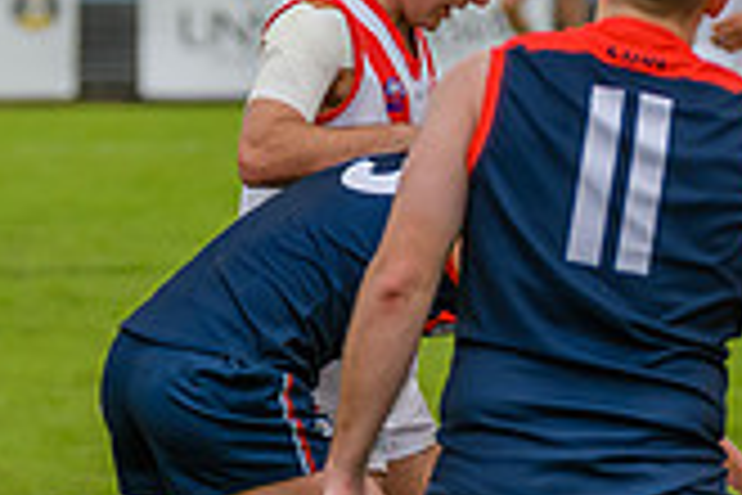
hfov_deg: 1.8
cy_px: 458
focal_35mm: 1131
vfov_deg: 1.2
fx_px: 23309
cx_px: 633
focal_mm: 270
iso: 800
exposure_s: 1/2500
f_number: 6.3
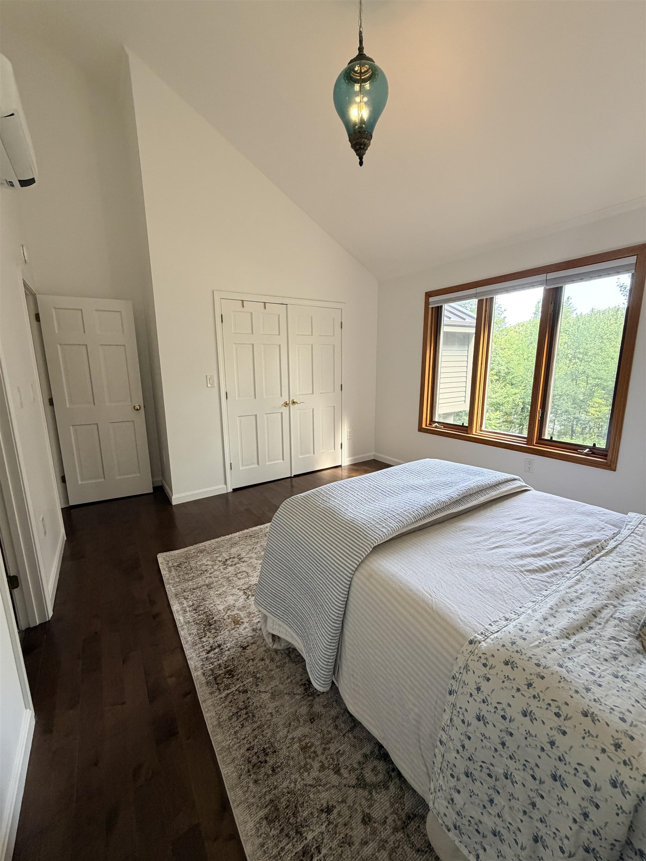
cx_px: 323
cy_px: 430
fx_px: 348
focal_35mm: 14
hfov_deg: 85.7
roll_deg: +0.6
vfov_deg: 102.1
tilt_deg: -11.0
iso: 320
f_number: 2.2
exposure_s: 1/121
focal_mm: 2.22
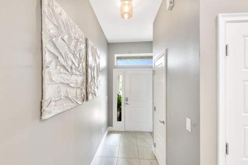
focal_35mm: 15
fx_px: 103
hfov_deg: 100.4
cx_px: 124
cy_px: 82
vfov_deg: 77.3
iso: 320
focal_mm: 10
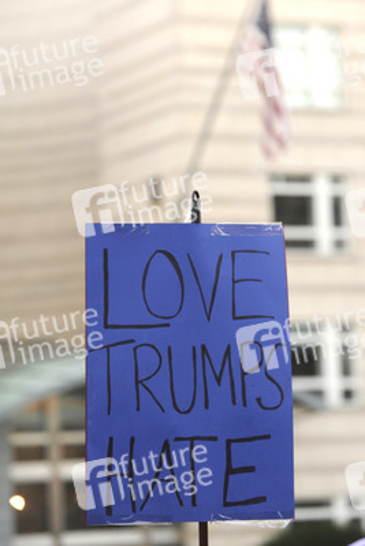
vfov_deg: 12.8
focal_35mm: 160
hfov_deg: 8.6
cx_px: 182
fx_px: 2431
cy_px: 273
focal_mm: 160
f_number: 4.5
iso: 1250
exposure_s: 1/320
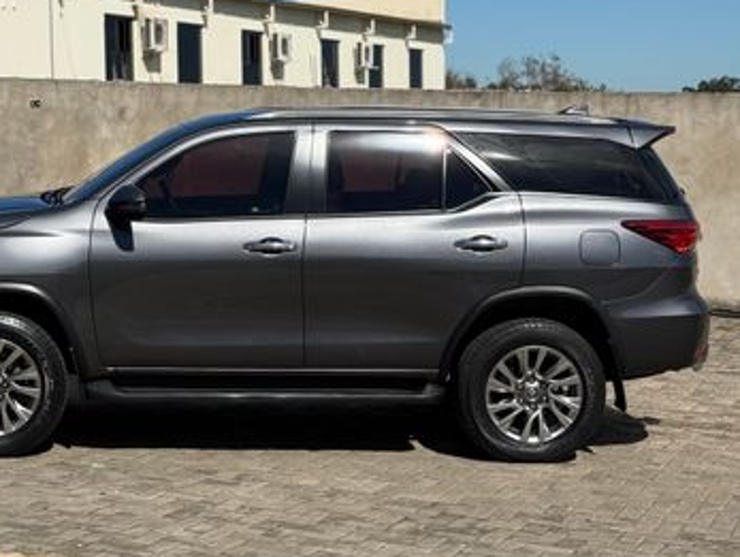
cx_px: 241
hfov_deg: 29.6
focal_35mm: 65
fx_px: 1391
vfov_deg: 22.6
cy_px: 316
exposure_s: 1/7874
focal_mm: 6.76
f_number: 1.78
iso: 64
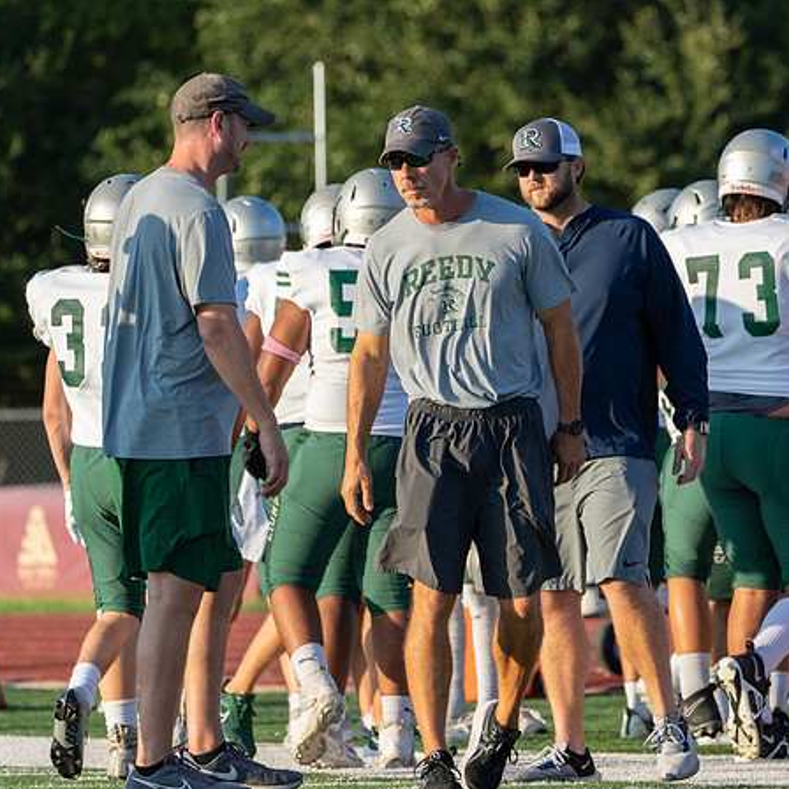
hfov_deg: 3.1
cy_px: 371
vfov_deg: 3.1
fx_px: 14518
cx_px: 563
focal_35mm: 563
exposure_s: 1/1250
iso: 1000
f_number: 8
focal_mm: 400
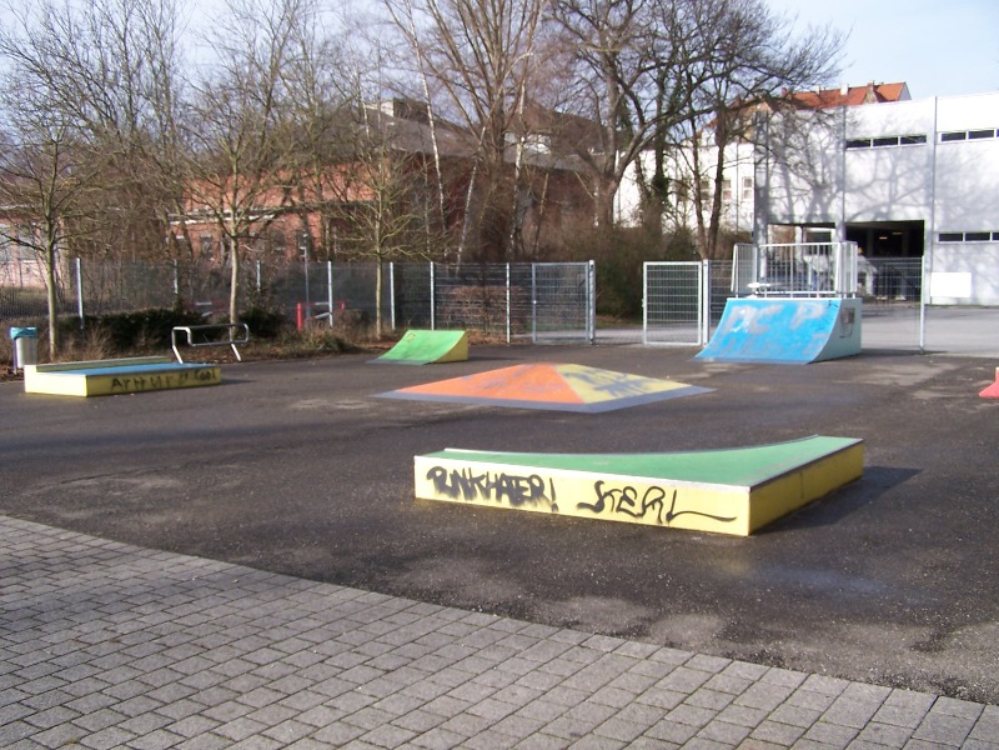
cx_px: 500
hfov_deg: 49.0
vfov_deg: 37.7
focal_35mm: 38
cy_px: 375
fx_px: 1097
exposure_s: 1/500
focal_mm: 6.3
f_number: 4
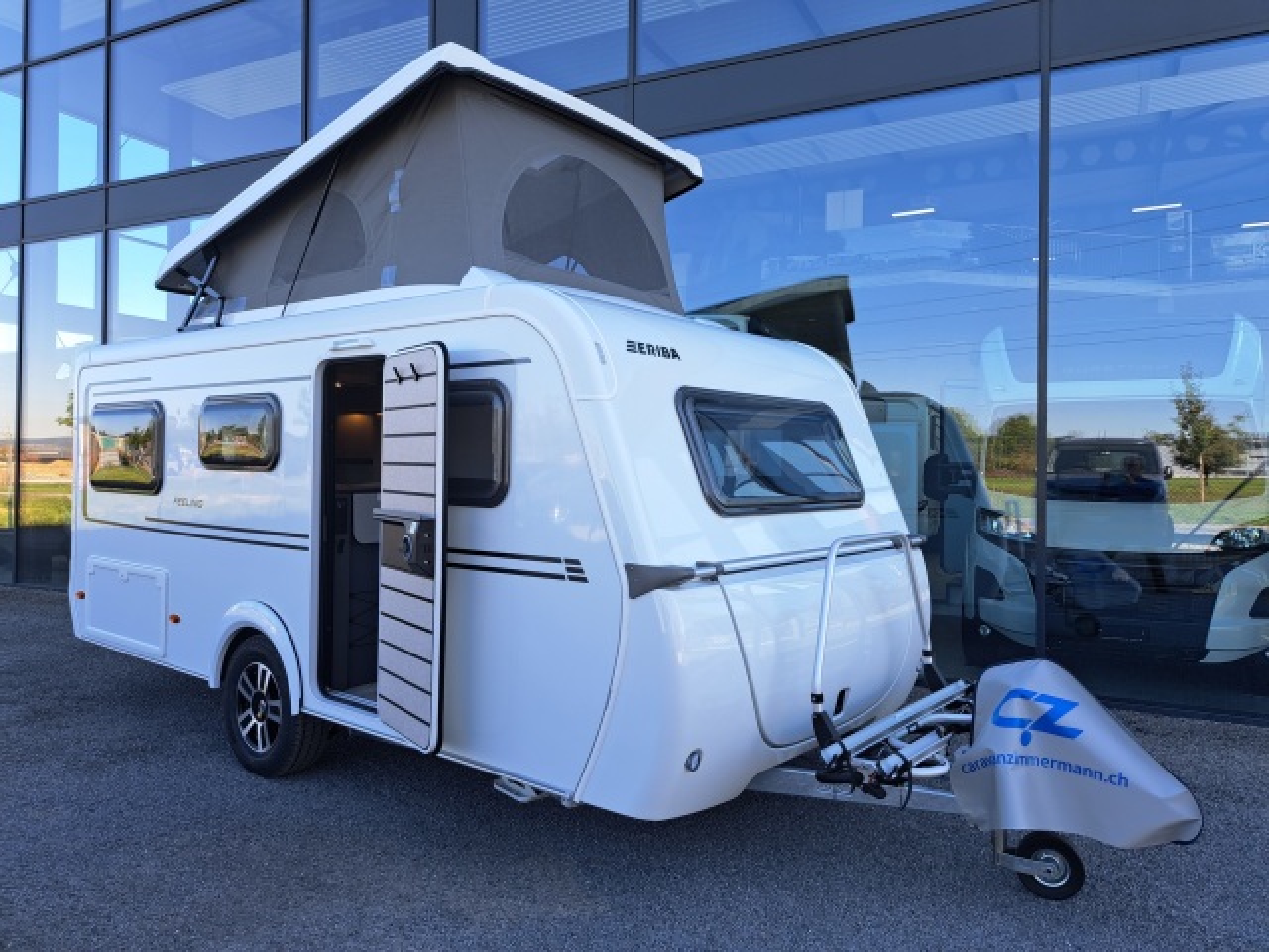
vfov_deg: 56.8
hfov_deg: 71.6
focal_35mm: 24
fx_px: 880
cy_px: 476
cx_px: 634
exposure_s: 1/163
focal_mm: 5.23
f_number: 1.8
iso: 50
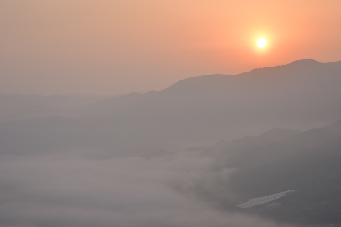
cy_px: 114
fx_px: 663
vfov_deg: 19.4
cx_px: 170
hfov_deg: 28.9
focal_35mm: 70
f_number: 5.6
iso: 400
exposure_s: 1/640
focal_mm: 70
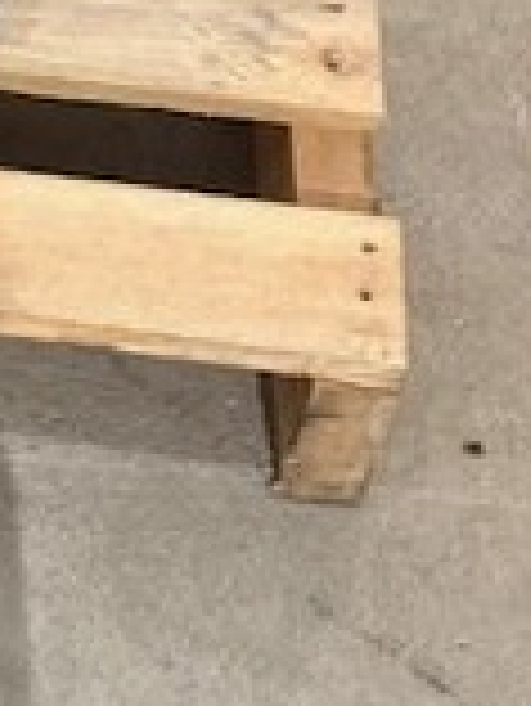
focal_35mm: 153
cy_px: -369
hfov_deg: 9.5
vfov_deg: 12.3
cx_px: -205
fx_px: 3125
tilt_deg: -45.9
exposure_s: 1/40
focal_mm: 6.86
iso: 320
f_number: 1.78
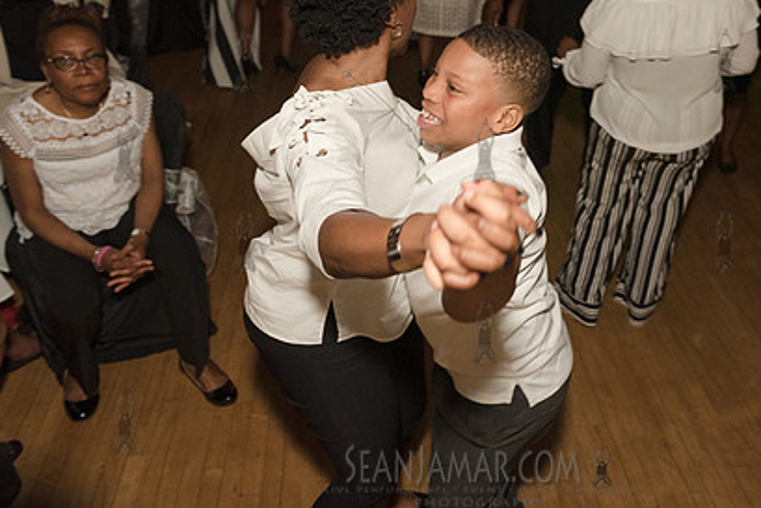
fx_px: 719
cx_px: 484
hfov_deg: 55.0
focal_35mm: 34
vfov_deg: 38.3
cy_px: 150
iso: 2000
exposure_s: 1/250
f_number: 3.5
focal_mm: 24
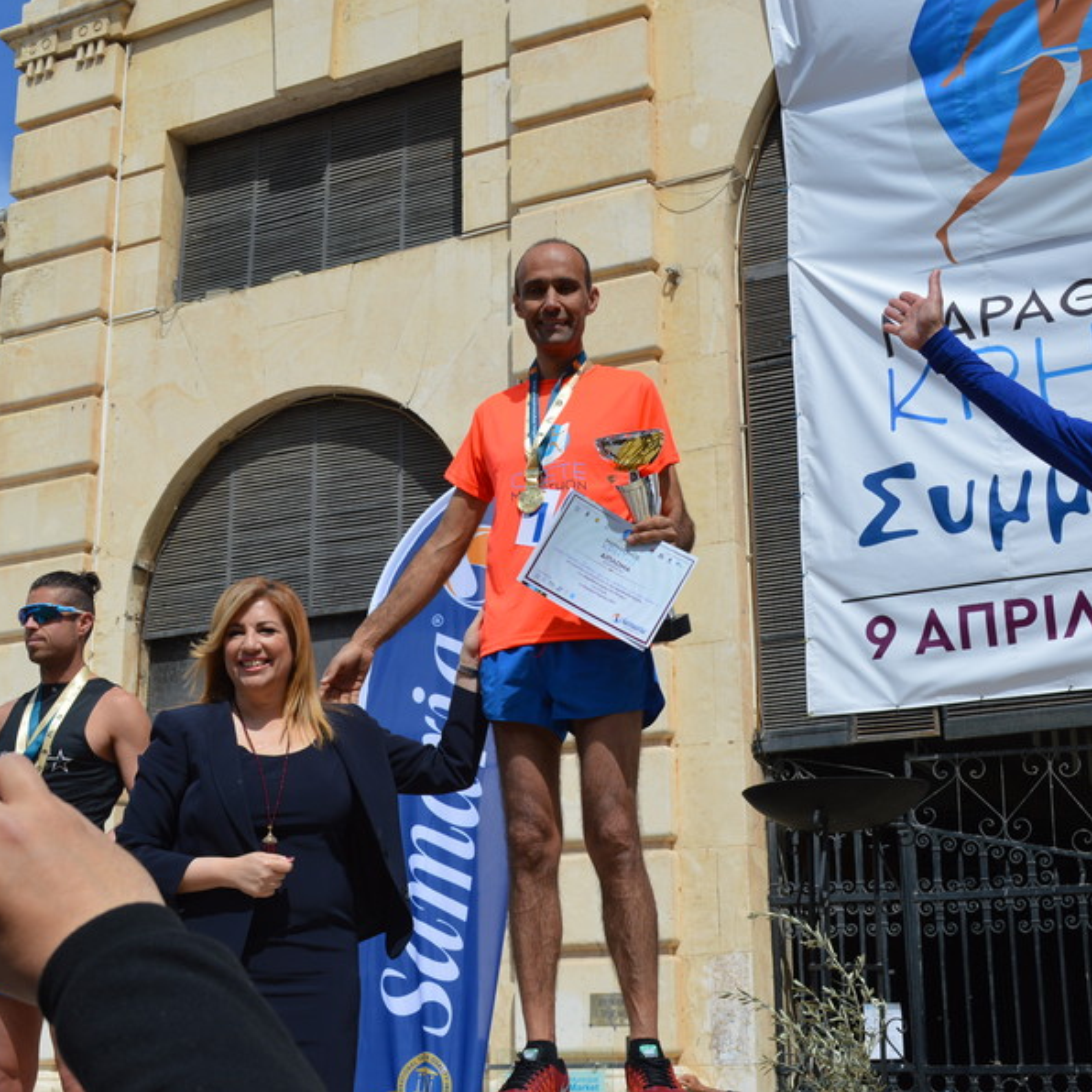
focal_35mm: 50
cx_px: 541
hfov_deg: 34.0
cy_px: 546
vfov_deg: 34.0
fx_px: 1785
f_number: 9
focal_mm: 26
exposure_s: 1/320
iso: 100
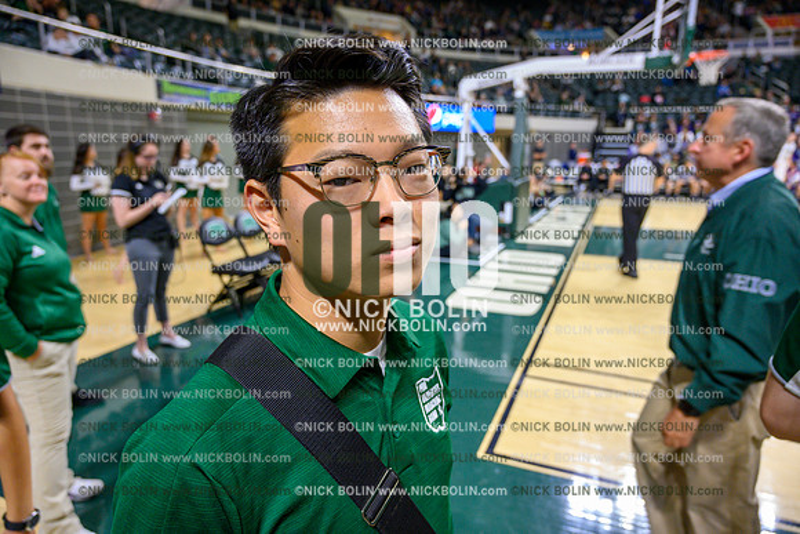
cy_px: 267
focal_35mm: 24
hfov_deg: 73.7
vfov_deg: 53.2
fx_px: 533
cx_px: 400
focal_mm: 24
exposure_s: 1/200
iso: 3200
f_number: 4.5
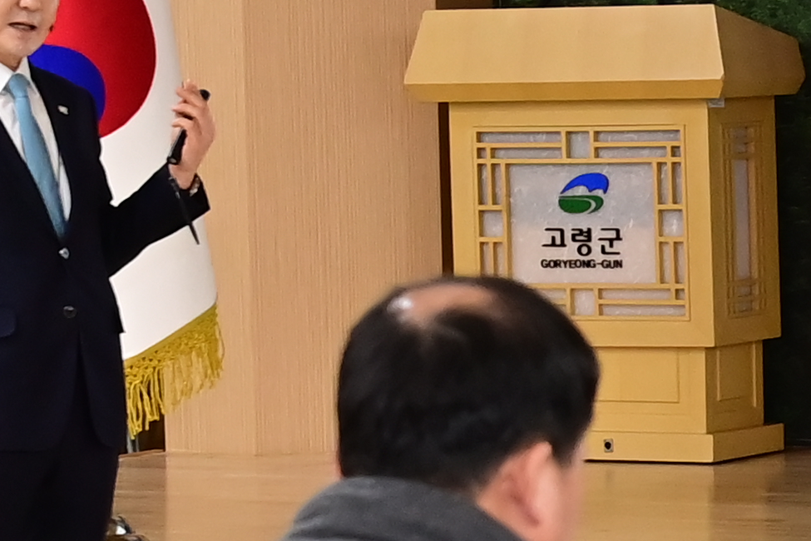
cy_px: 442
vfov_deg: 6.3
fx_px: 4888
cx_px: 1307
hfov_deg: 9.2
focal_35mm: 217
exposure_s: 1/160
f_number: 5
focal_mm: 38
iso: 2500
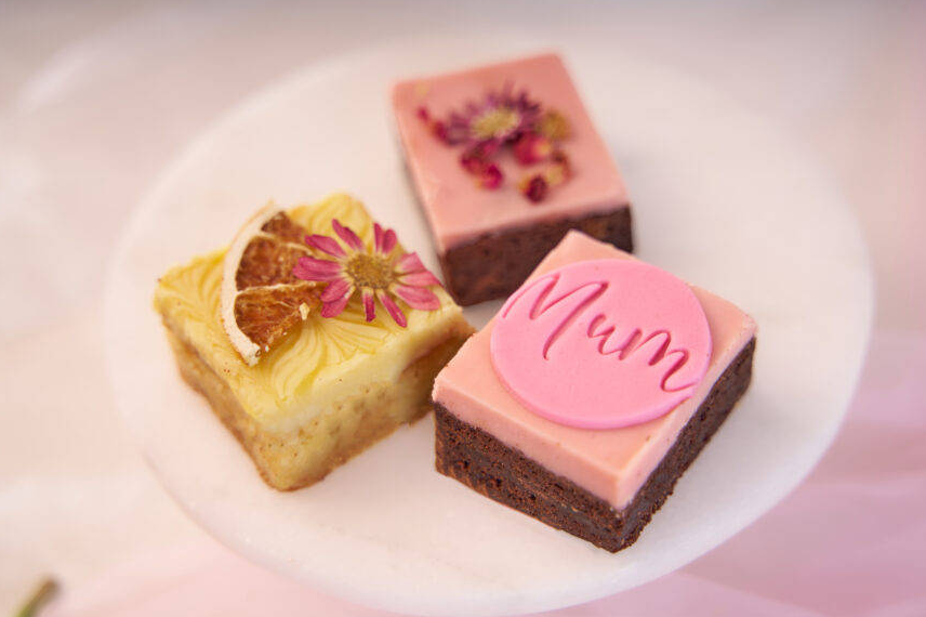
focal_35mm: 60
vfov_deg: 22.6
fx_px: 1543
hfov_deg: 33.4
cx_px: 467
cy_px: 310
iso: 100
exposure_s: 1/200
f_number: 2.8
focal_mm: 59
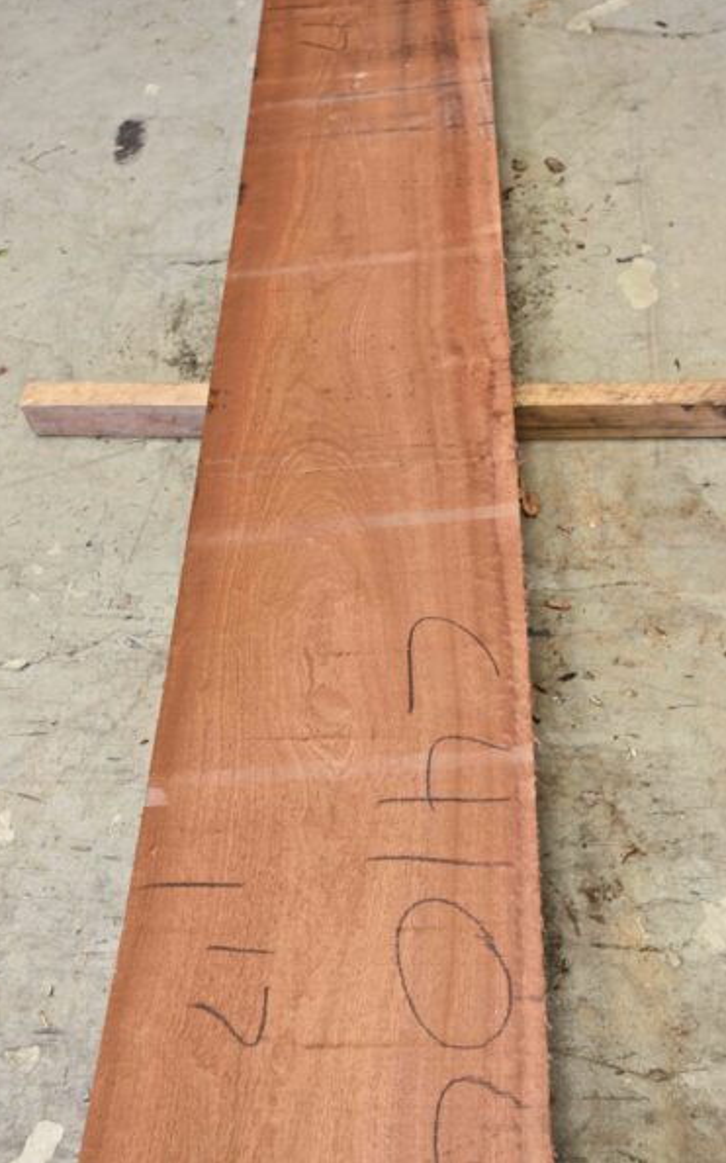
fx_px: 1140
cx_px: 368
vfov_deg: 54.0
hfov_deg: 35.3
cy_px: 579
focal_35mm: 36
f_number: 5.6
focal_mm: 35
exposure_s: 1/125
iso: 400
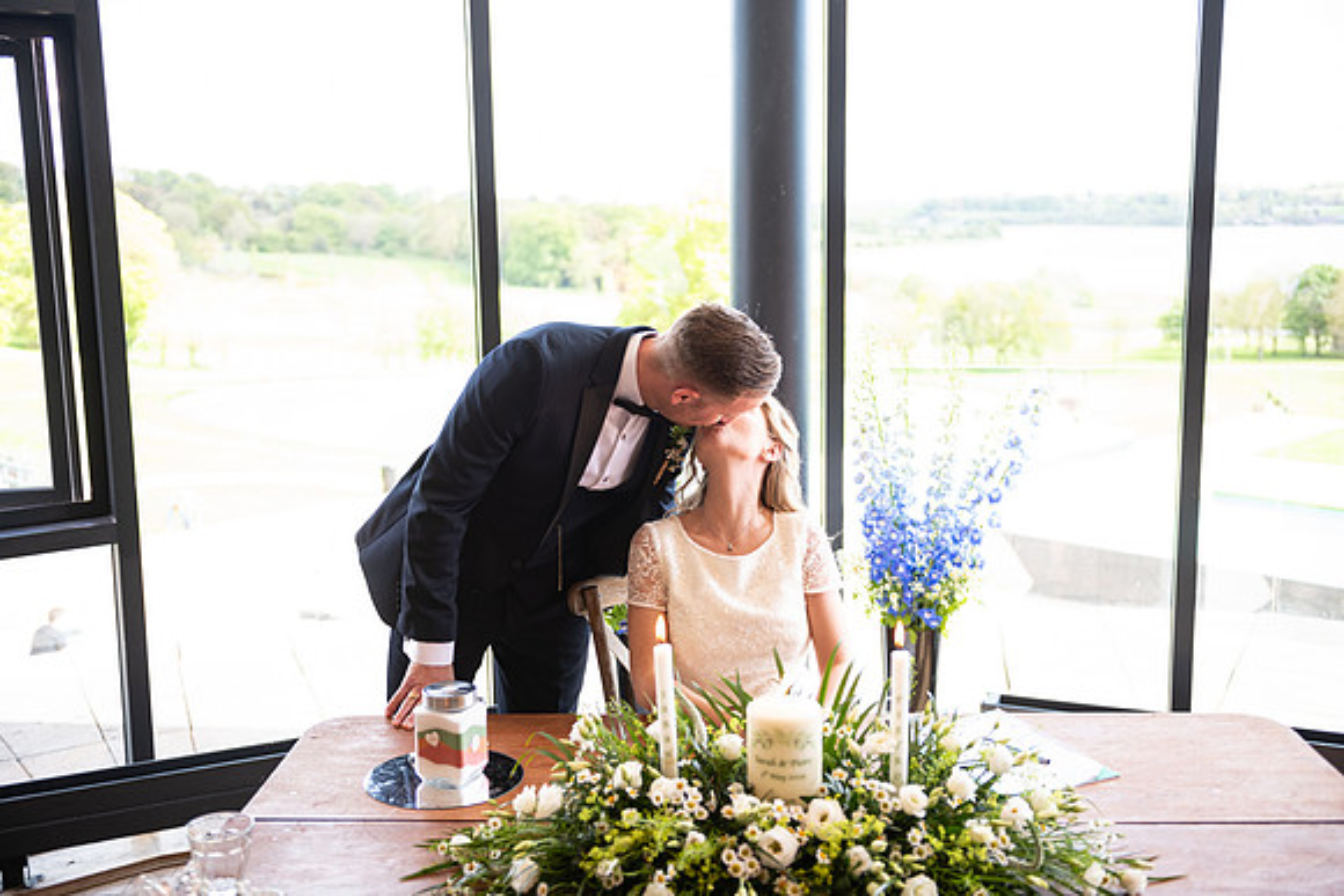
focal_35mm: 38
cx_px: 672
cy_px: 448
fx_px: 1419
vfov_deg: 35.1
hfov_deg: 50.7
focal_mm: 38
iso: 400
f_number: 3.2
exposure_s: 1/160
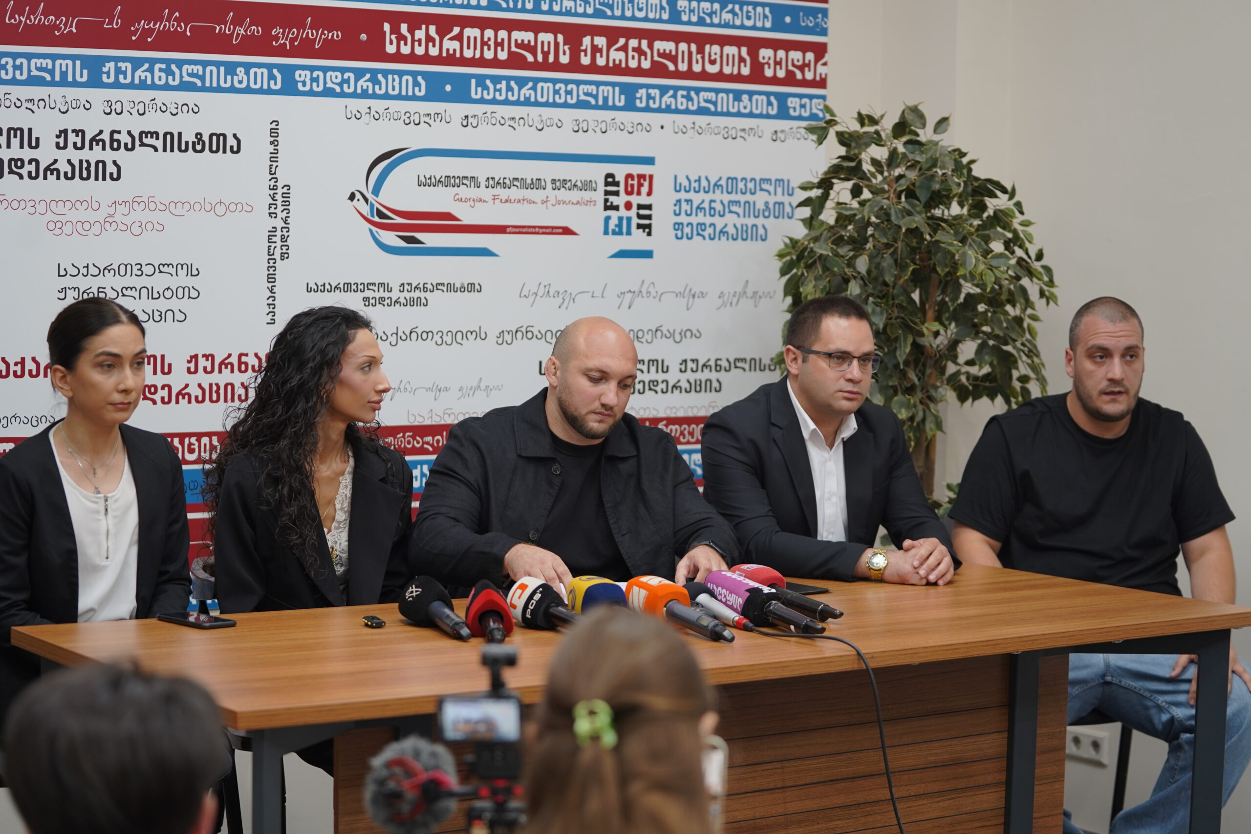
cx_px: 626
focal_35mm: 70
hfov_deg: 28.8
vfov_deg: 19.5
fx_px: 2432
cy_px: 417
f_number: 2.8
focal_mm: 70
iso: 320
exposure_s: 1/100
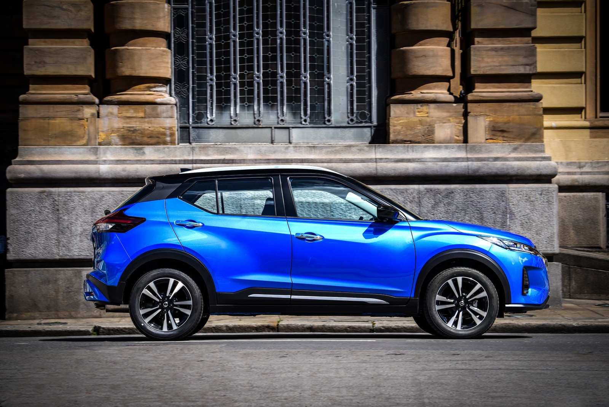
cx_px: 304
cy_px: 204
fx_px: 1608
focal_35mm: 95
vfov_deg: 14.4
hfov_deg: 21.5
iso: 400
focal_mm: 95
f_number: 9
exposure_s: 1/320
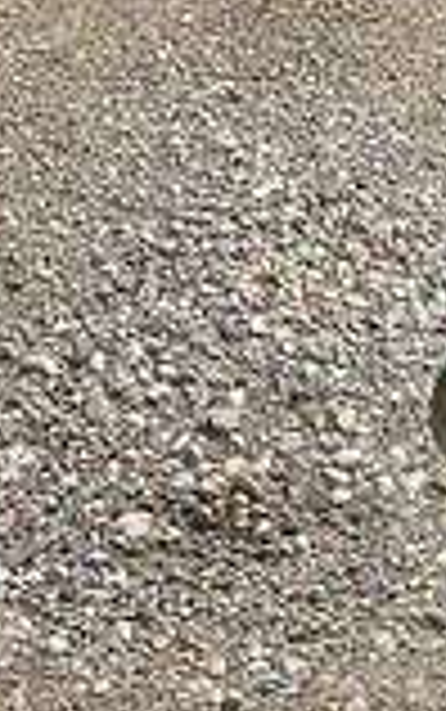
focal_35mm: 78
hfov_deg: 14.5
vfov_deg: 25.7
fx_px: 1514
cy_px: 626
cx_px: 833
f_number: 1.8
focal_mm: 3
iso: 25
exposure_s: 1/792
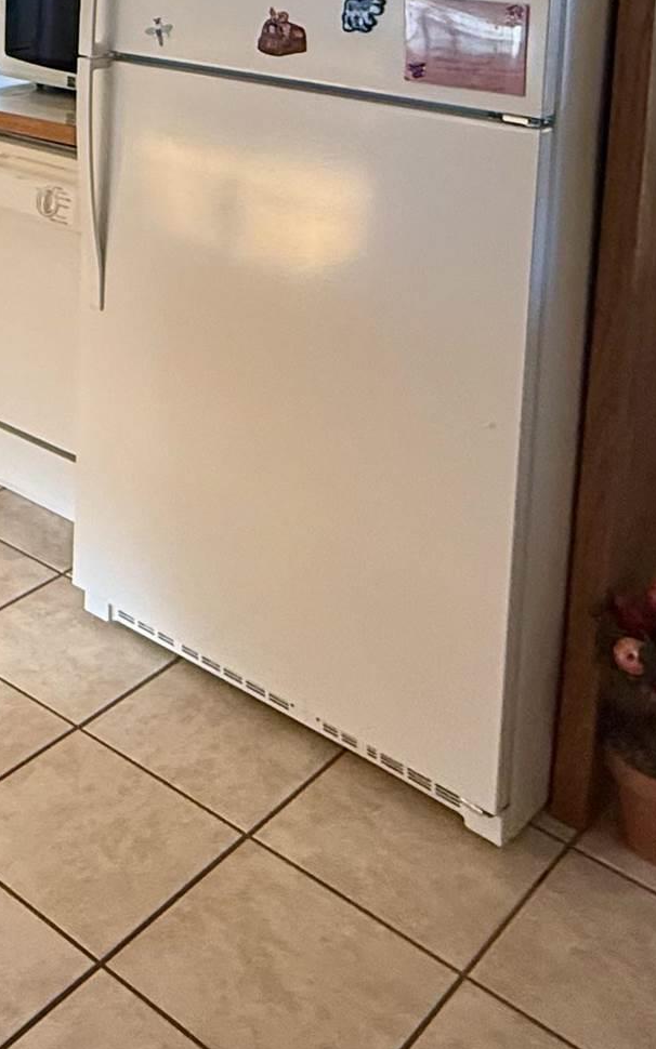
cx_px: -23
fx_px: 1345
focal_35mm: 47
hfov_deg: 25.8
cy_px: 6
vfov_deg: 38.1
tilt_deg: -6.2
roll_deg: -0.7
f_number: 2.2
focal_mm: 2.22
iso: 250
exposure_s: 1/120
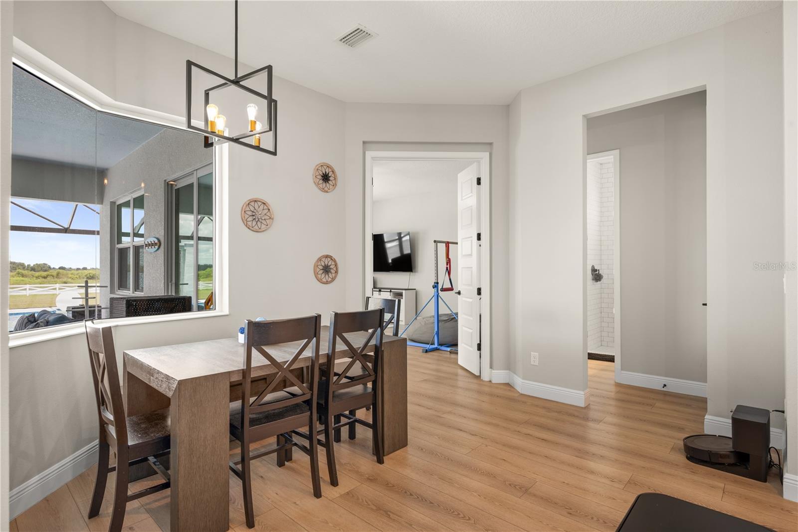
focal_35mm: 18
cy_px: 266
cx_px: 399
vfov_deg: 67.4
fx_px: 399
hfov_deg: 90.0
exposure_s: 1/2
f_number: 8
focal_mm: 18
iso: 320
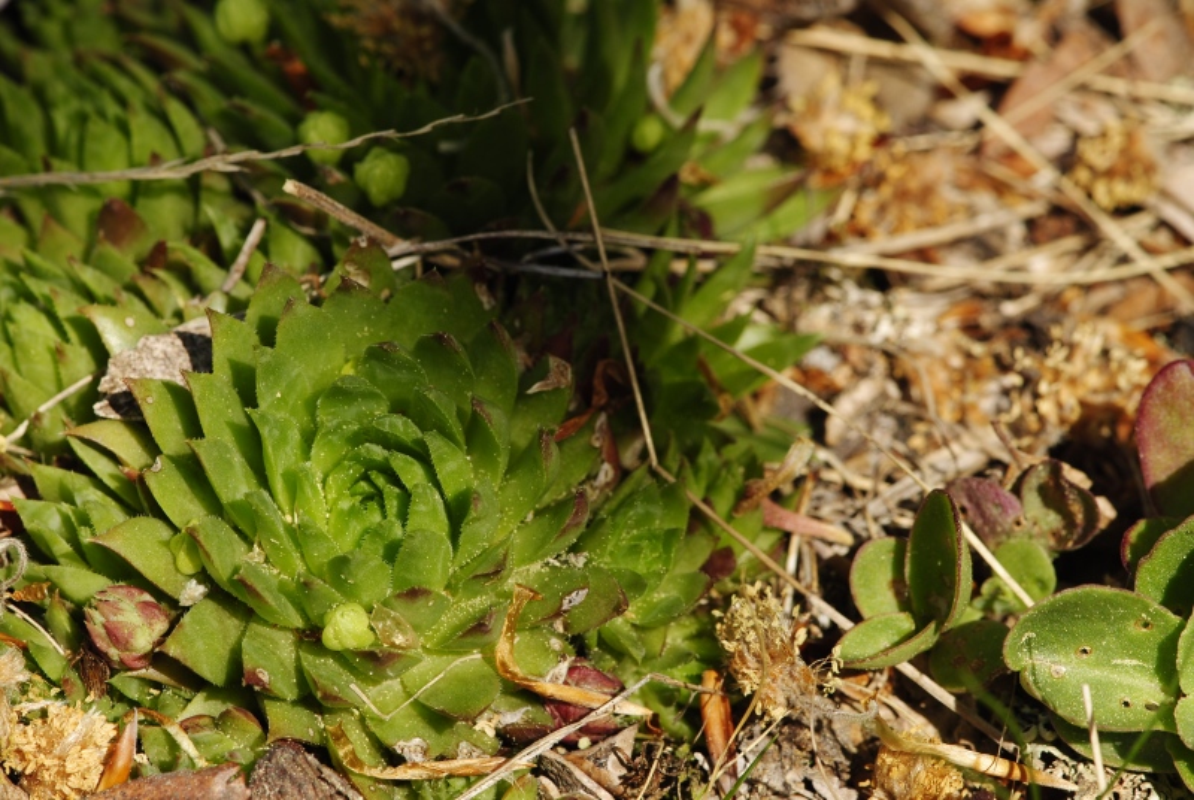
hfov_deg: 16.0
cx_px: 597
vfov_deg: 10.8
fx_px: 4235
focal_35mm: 128
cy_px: 400
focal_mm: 85
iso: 100
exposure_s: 1/200
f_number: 9
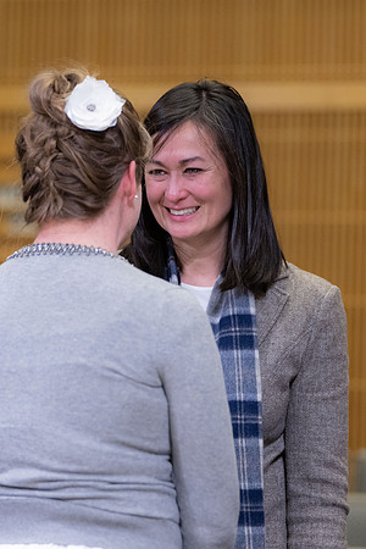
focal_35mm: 195
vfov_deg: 10.5
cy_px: 239
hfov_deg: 7.0
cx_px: 240
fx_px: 2974
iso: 2000
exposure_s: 1/250
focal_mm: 115
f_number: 2.8
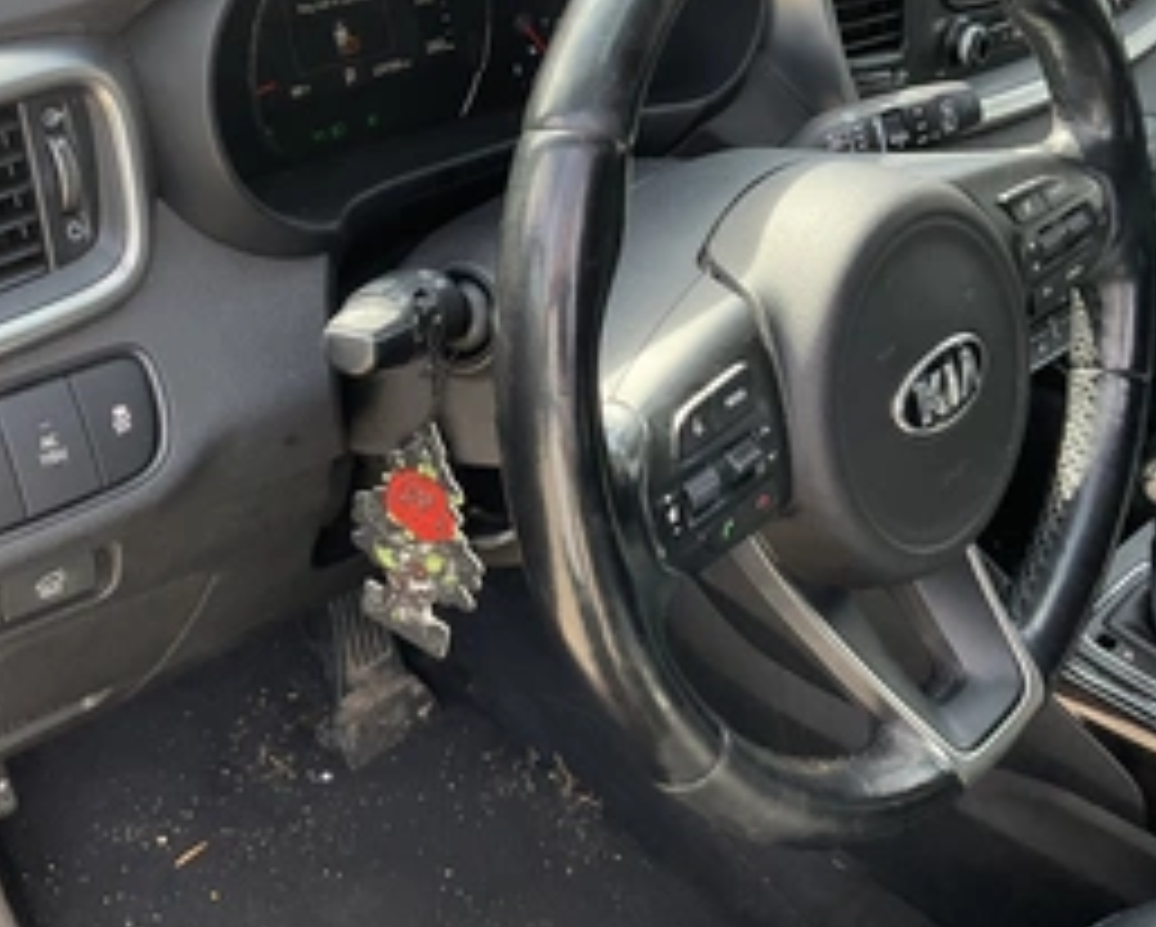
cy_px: 288
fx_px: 1507
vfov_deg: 33.8
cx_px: 454
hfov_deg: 41.8
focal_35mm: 44
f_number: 1.8
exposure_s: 1/125
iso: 32
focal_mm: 3
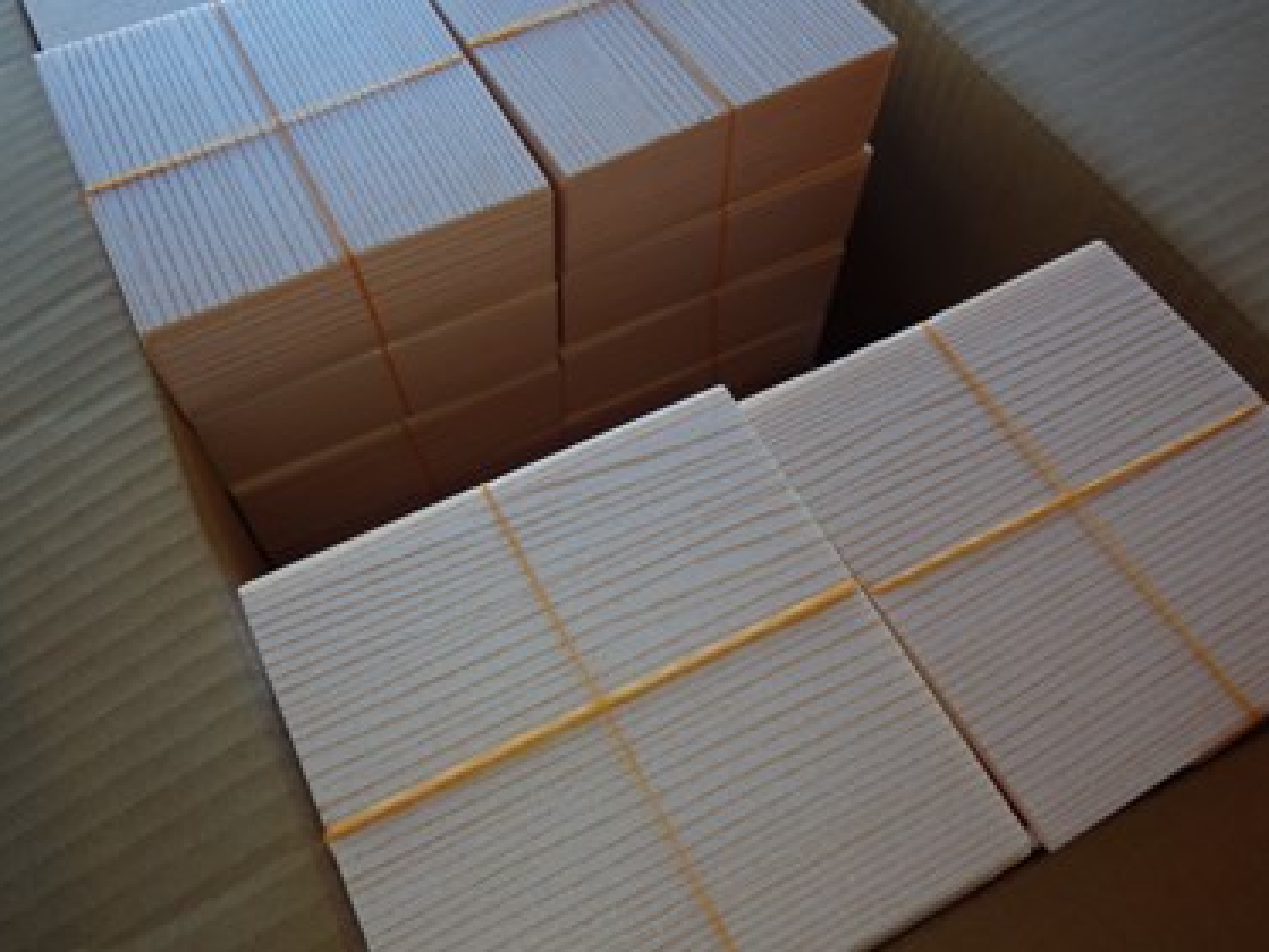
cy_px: 483
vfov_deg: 46.8
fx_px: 1100
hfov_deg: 59.9
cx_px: 609
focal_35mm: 30
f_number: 3.9
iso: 200
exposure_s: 1/60
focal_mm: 5
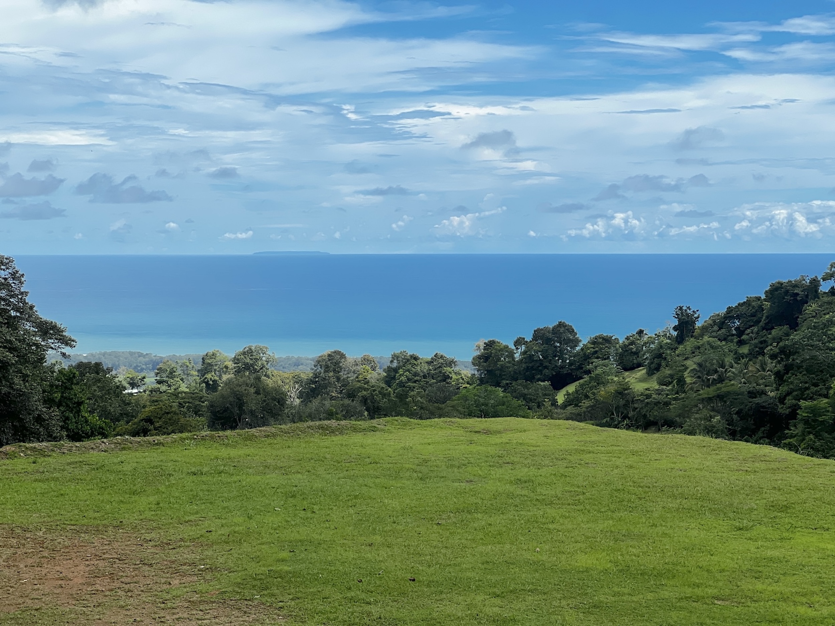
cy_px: 313
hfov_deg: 25.3
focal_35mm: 77
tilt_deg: -1.6
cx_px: 418
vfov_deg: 19.1
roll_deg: +0.4
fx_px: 1857
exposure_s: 1/1167
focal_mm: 9
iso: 32
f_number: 2.8
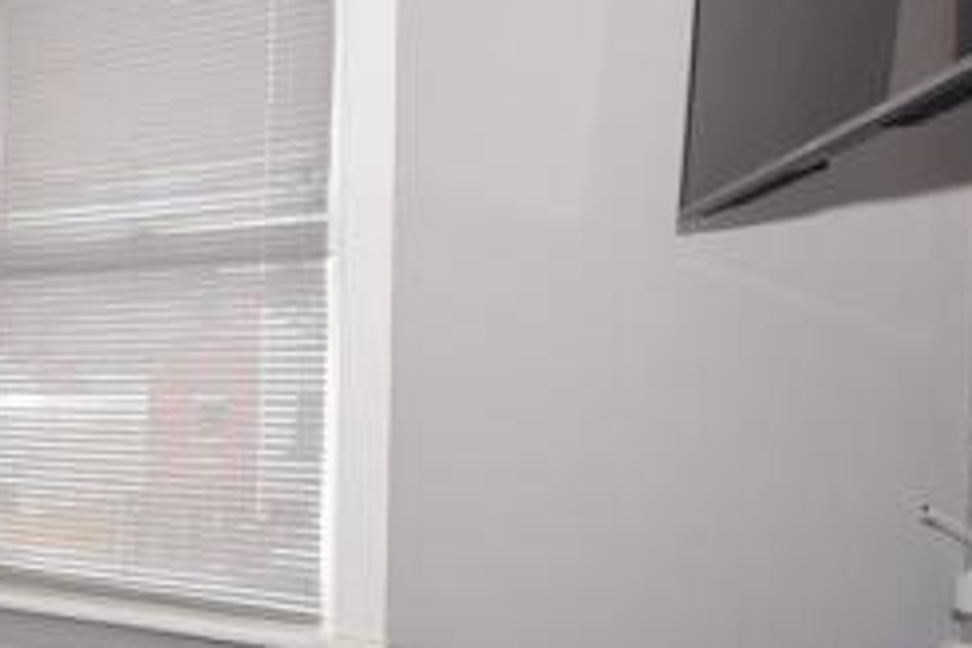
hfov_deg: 39.9
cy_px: 397
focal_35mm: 40
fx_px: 1080
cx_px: -83
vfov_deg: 33.3
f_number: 5.6
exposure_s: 1/13
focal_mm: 10
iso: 400
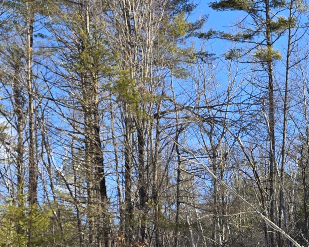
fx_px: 667
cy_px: 364
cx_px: 353
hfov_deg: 24.1
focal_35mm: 73
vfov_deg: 18.7
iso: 80
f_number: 1.7
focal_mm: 6.3
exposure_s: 1/1989
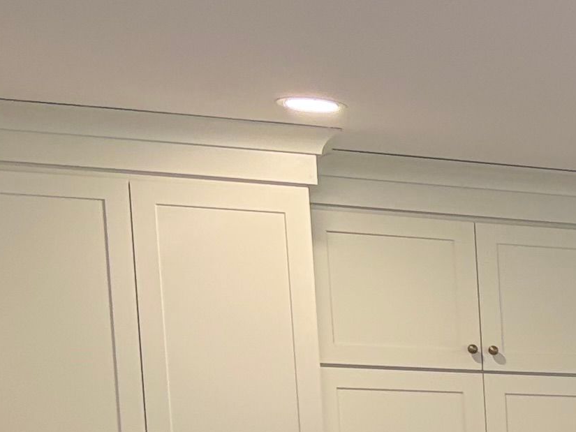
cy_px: 776
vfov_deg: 10.9
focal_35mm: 127
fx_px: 2114
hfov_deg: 12.4
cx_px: 1366
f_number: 1.6
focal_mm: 5.96
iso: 125
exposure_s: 1/143
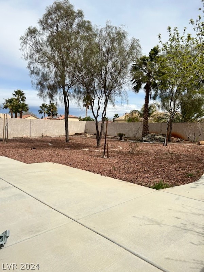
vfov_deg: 67.3
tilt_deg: -0.2
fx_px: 204
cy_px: 136
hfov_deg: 53.1
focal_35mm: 26
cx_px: 102
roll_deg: +2.0
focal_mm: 5.7
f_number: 1.5
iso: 50
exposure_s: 1/7463
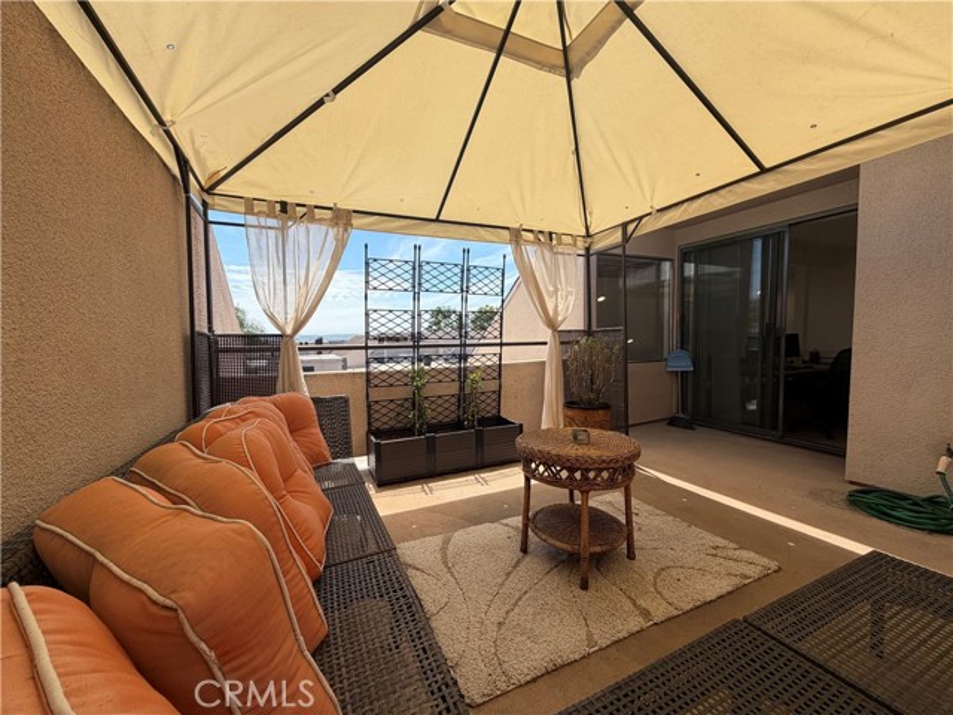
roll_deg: +1.0
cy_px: 358
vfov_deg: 85.7
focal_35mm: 14
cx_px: 476
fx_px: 385
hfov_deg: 102.1
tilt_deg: -3.4
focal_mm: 2.22
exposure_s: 1/770
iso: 40
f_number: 2.2
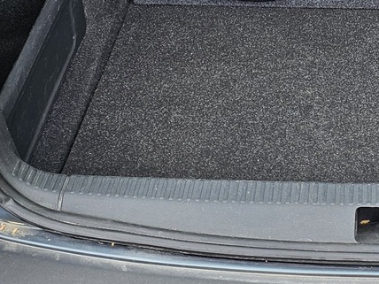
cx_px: 373
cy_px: -68
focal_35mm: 86
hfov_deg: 22.0
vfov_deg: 16.4
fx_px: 942
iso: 20
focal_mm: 6.3
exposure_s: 1/120
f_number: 1.7
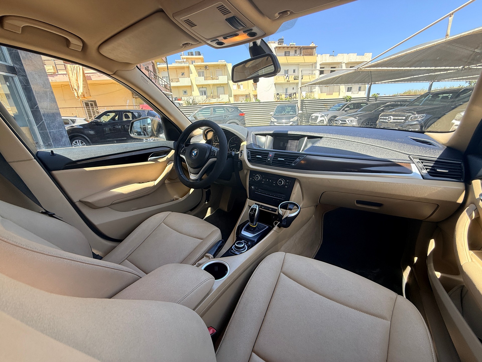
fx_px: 195
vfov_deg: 85.7
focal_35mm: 14
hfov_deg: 102.1
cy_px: 181
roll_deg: +3.0
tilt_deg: -18.2
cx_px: 241
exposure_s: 1/157
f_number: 2.2
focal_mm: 2.22
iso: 64
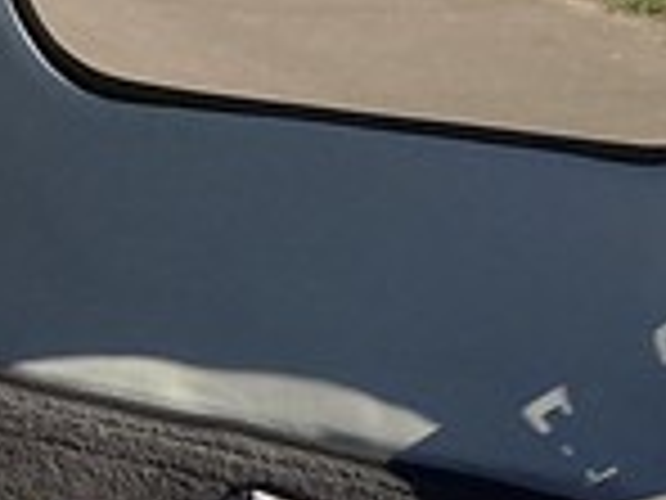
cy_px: 1086
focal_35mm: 168
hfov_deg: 11.5
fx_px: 3232
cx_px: -189
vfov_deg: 8.3
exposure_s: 1/1597
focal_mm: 3.3
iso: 25
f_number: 2.4
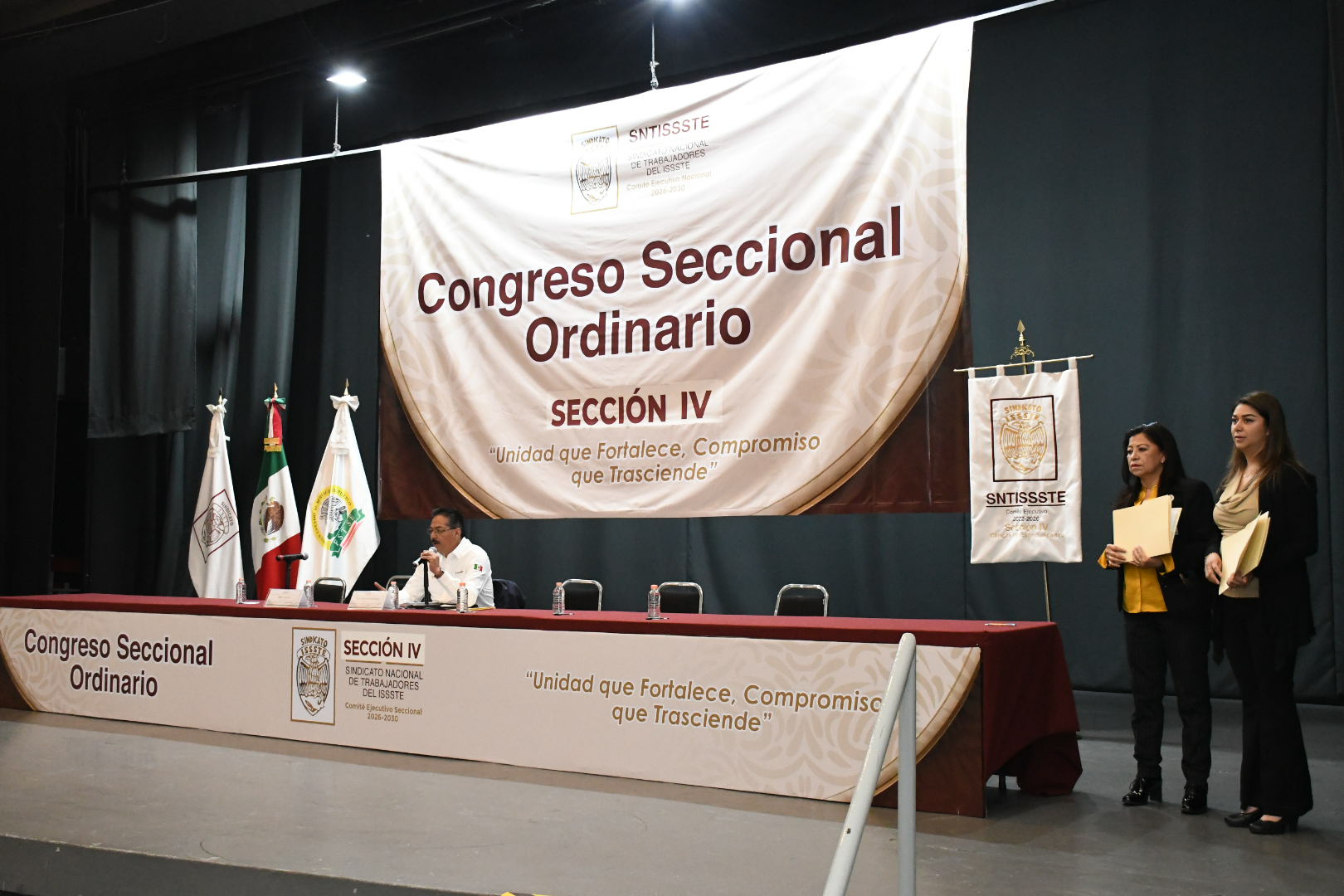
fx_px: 1456
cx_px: 672
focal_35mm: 39
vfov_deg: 34.2
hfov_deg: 49.6
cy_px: 448
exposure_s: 1/125
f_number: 6.3
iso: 6400
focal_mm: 26
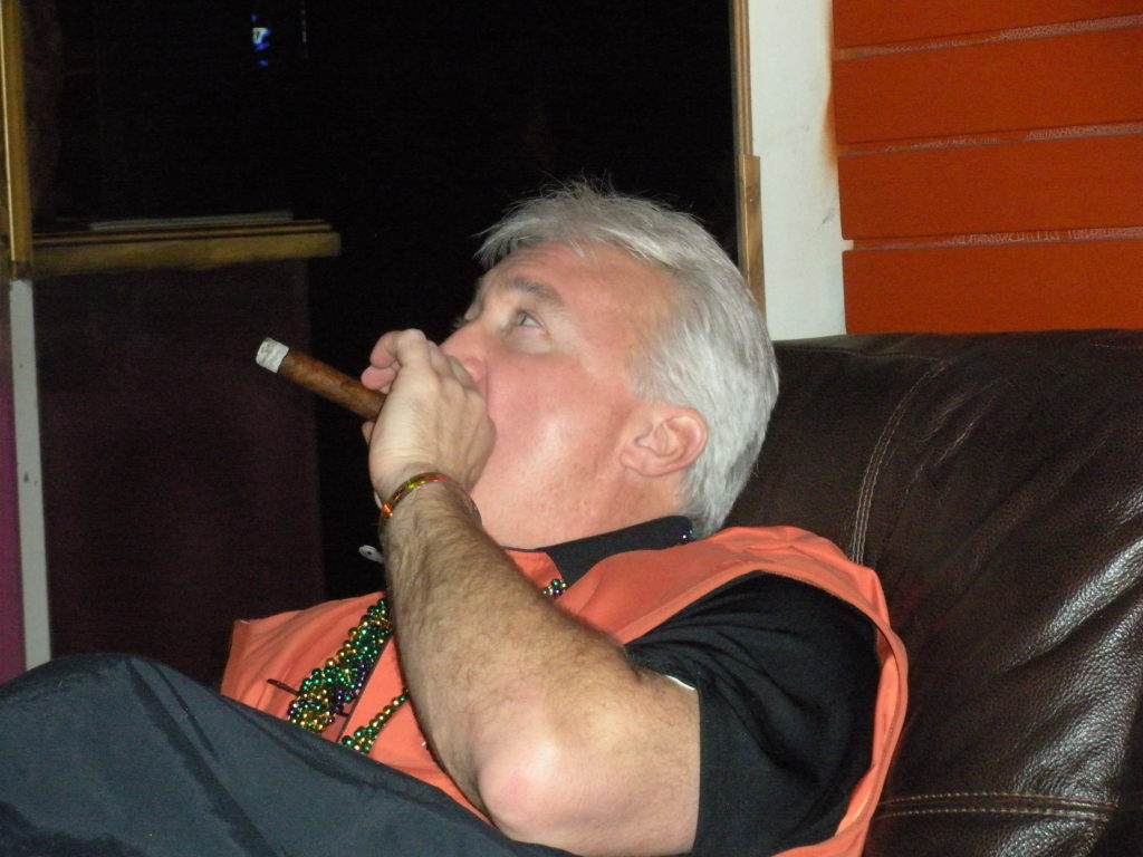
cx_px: 572
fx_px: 3302
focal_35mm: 100
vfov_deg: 14.8
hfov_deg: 19.6
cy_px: 428
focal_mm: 17.4
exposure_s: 1/125
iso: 800
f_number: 5
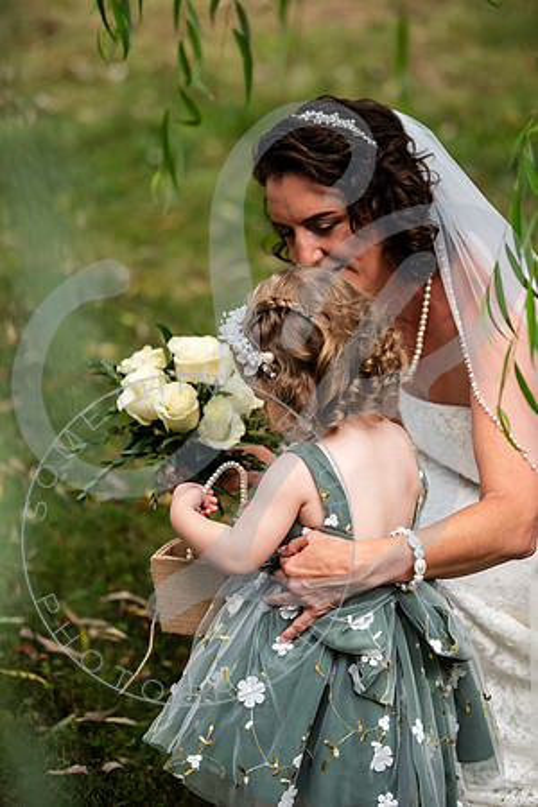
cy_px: 404
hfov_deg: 12.5
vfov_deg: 18.6
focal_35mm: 110
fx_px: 2466
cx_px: 269
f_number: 2.8
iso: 400
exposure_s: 1/800
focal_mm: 110
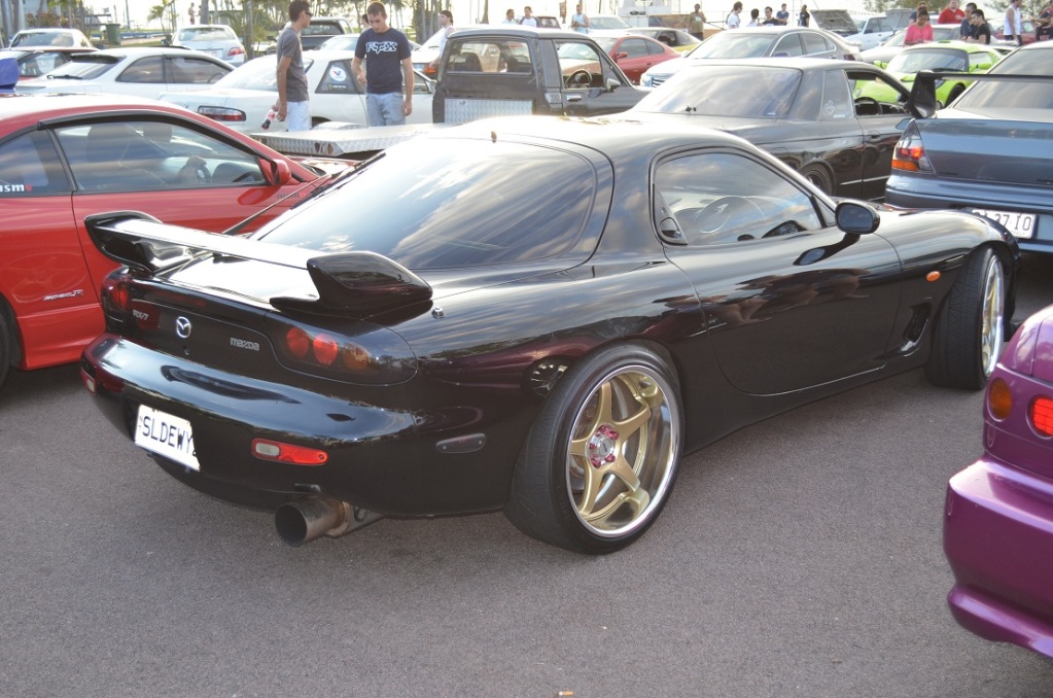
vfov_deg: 29.7
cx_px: 526
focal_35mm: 45
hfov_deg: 43.7
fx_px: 1314
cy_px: 349
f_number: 4.5
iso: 320
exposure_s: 1/125
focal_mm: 30
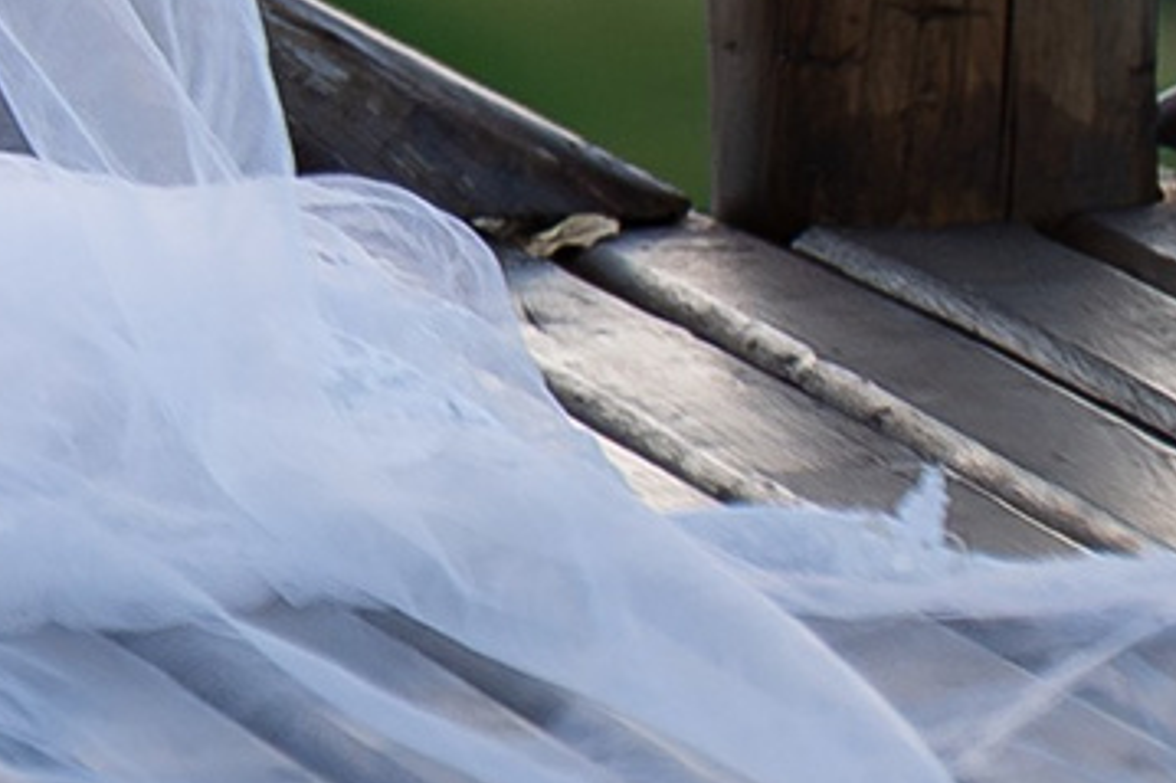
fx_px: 29744
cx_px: -2539
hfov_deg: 2.2
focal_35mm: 911
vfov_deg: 1.5
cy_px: -1787
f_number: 1.4
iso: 500
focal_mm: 85
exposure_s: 1/3200
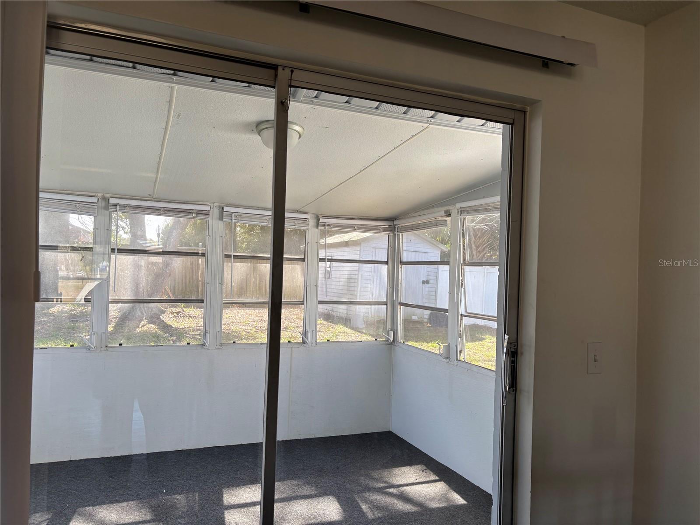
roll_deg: -2.6
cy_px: 262
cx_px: 350
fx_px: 526
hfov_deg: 67.3
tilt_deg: +0.4
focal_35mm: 26
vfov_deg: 53.1
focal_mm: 5.96
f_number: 1.6
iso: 40
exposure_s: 1/120
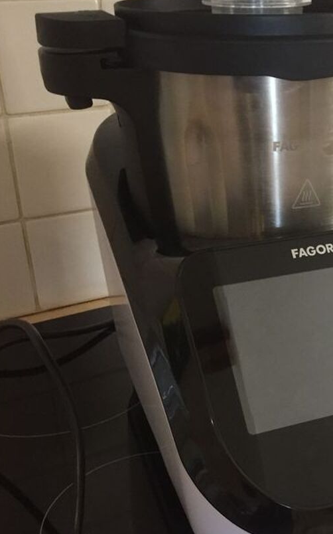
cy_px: 301
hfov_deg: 24.3
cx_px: 325
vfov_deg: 39.5
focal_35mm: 51
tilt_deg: -22.8
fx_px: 741
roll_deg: -0.7
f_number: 2.2
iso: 250
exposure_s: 1/33
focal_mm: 4.15
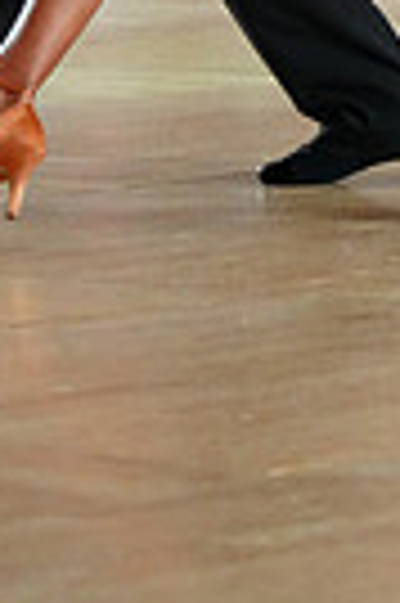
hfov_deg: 3.0
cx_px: 375
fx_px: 7602
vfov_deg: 4.5
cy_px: -626
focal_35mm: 455
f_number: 4
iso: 5000
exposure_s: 1/400
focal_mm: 105
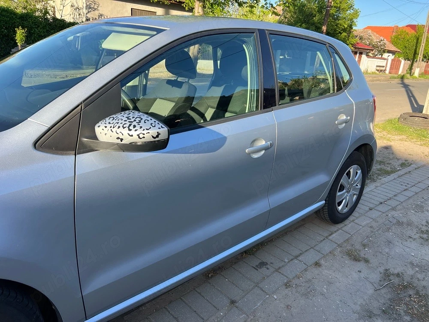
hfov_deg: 67.3
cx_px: 214
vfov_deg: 53.1
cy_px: 161
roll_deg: -5.5
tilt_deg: -19.3
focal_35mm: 26
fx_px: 322
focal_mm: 5.7
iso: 50
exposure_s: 1/753
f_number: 1.5
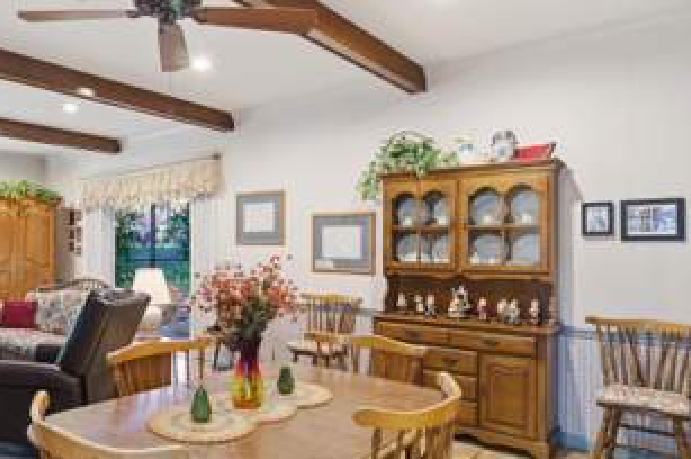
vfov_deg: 51.1
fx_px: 479
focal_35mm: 25
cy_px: 251
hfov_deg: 68.6
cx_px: 207
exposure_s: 1/160
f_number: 8
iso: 800
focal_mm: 16
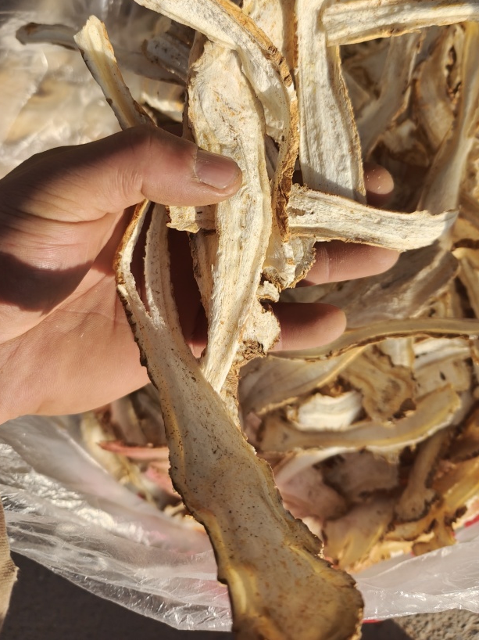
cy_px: 223
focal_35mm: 30
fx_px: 554
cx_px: 253
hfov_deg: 46.8
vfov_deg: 58.9
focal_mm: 6.06
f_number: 1.6
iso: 50
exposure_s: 1/2109
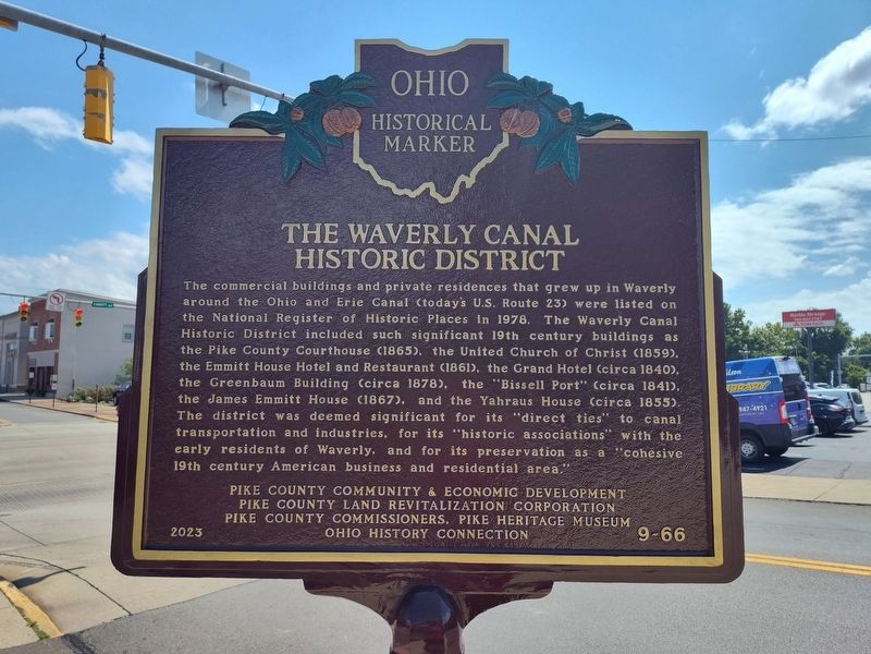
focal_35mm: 23
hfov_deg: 73.9
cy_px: 327
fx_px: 579
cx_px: 436
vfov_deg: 58.9
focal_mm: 5.56
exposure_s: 1/1967
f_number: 1.8
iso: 100
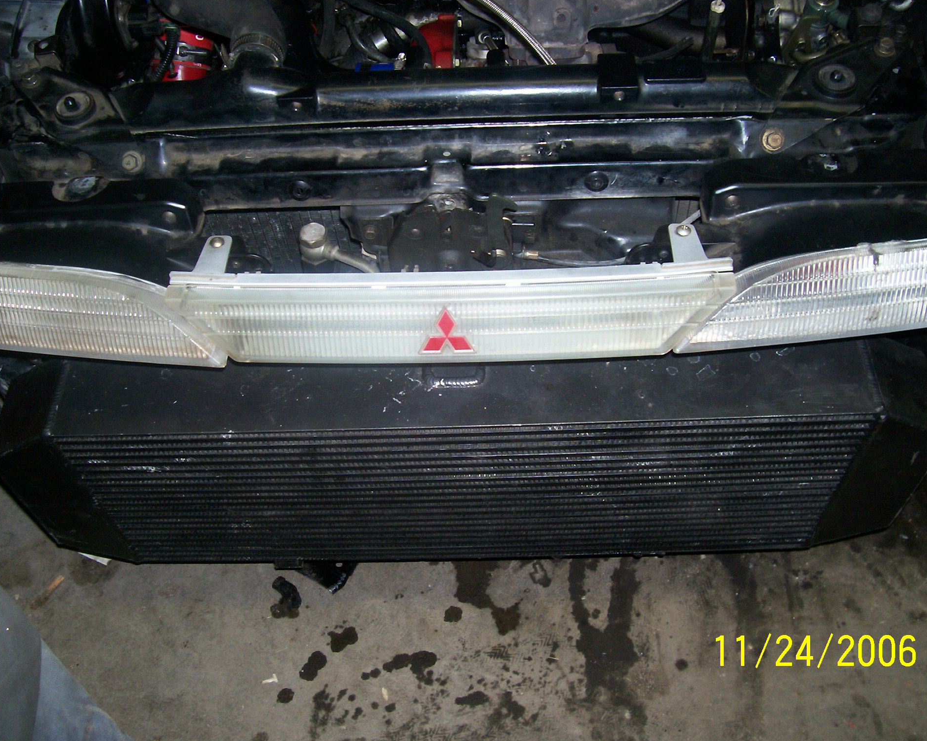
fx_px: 988
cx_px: 465
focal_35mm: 36
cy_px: 374
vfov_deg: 41.1
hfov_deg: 50.3
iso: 80
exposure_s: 1/64
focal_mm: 5.6
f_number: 2.7
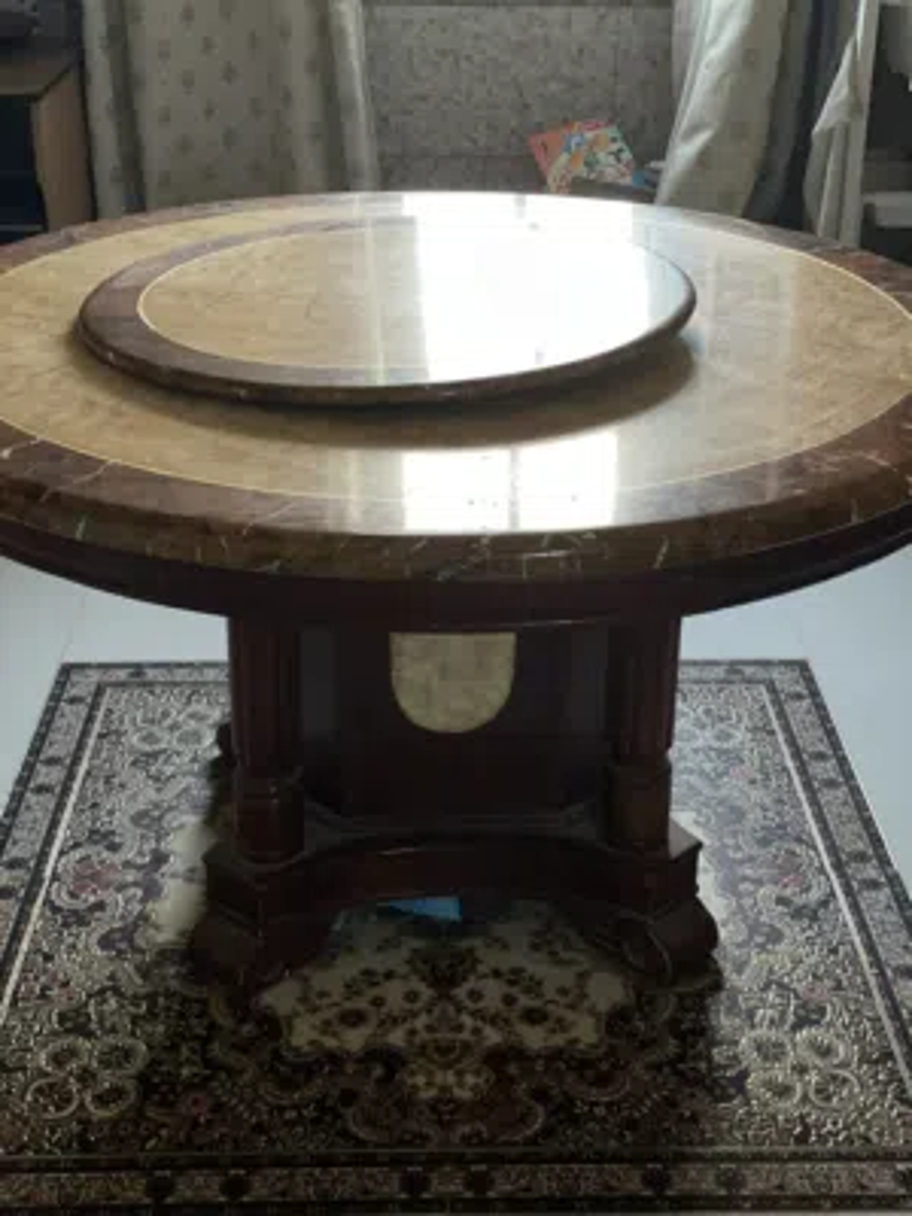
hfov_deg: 28.0
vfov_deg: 36.8
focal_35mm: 52
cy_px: 608
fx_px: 1827
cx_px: 456
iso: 400
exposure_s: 1/20
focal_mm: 6
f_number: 2
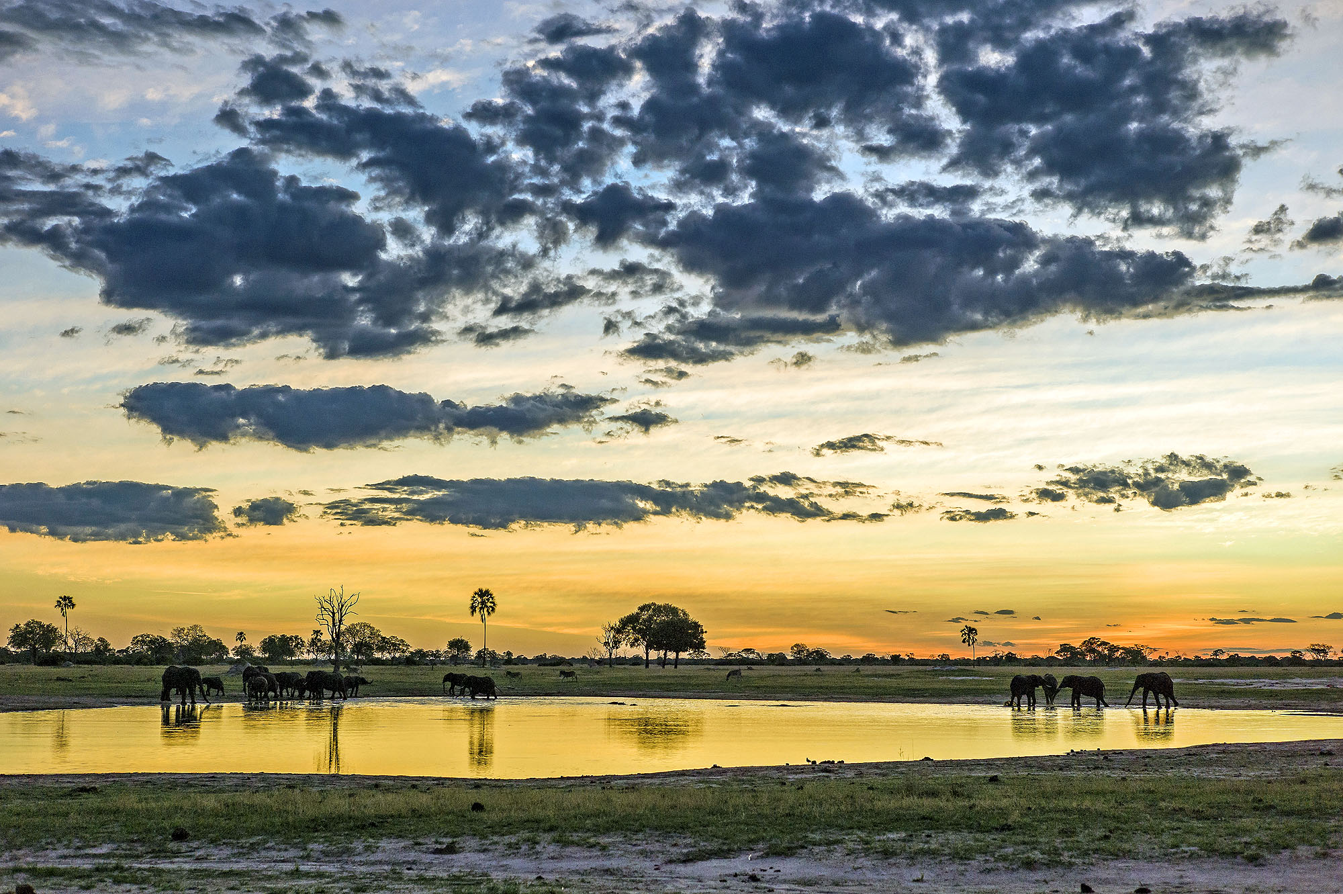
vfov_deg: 27.0
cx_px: 672
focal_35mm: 50
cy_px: 447
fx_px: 1864
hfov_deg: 39.6
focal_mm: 50
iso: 400
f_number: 4.8
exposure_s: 1/250
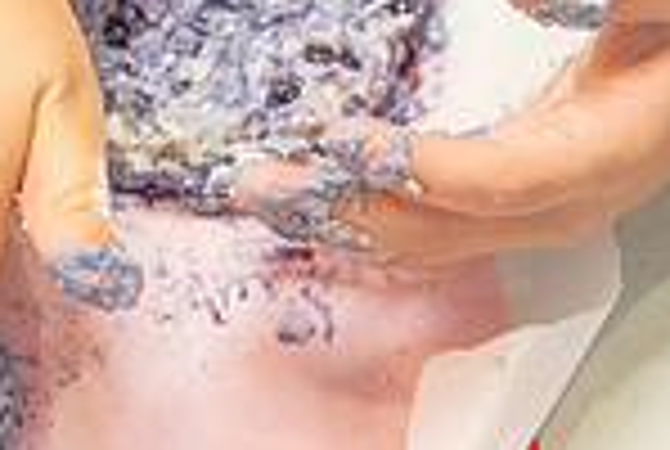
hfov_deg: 18.1
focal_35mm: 111
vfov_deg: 12.3
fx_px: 2070
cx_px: 81
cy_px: 79
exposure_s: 1/400
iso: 1250
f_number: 2.8
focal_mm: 24
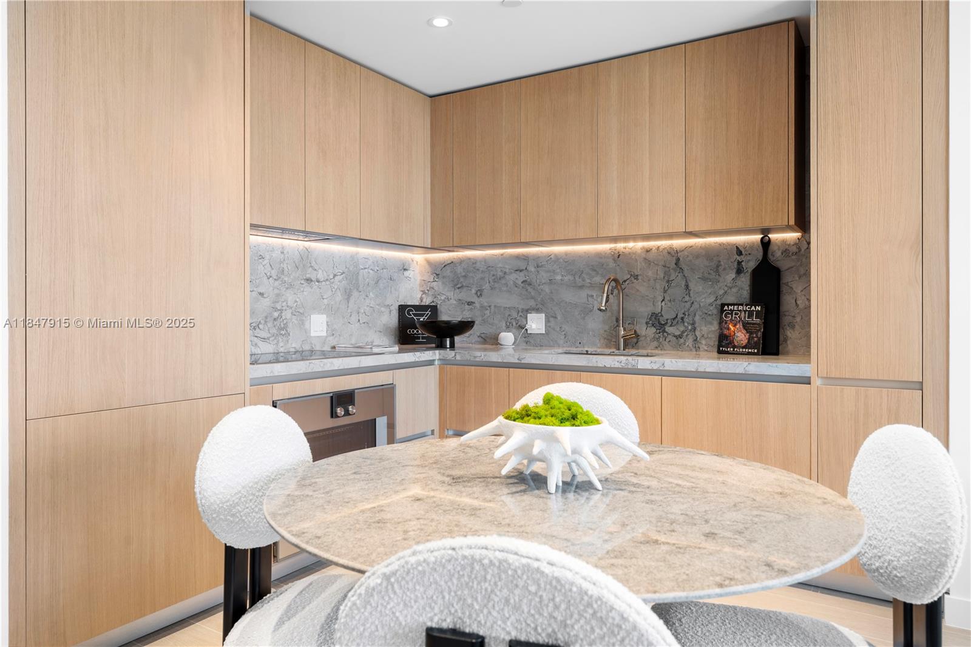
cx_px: 486
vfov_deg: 53.1
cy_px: 324
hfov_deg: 73.8
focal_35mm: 24
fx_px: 647
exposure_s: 1/25
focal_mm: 24
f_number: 8
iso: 320
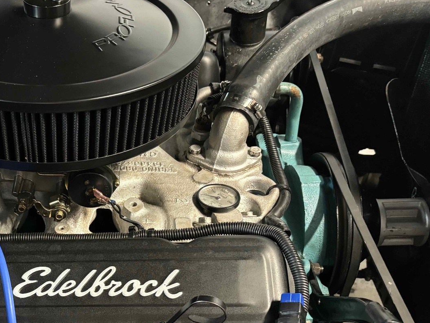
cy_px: 244
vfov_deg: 30.4
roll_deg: -1.0
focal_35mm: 47
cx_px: 79
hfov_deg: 38.7
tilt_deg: -42.4
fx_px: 584
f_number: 1.6
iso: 500
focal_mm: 5.96
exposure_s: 1/25
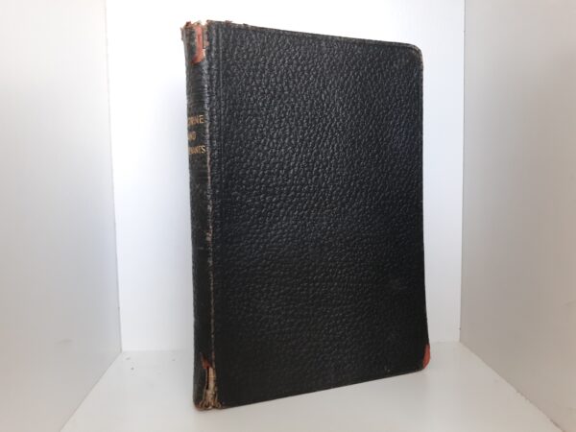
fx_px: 466
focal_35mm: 28
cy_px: 216
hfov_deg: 63.4
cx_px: 288
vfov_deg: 49.7
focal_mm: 3.7
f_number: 1.7
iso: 160
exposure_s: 1/50
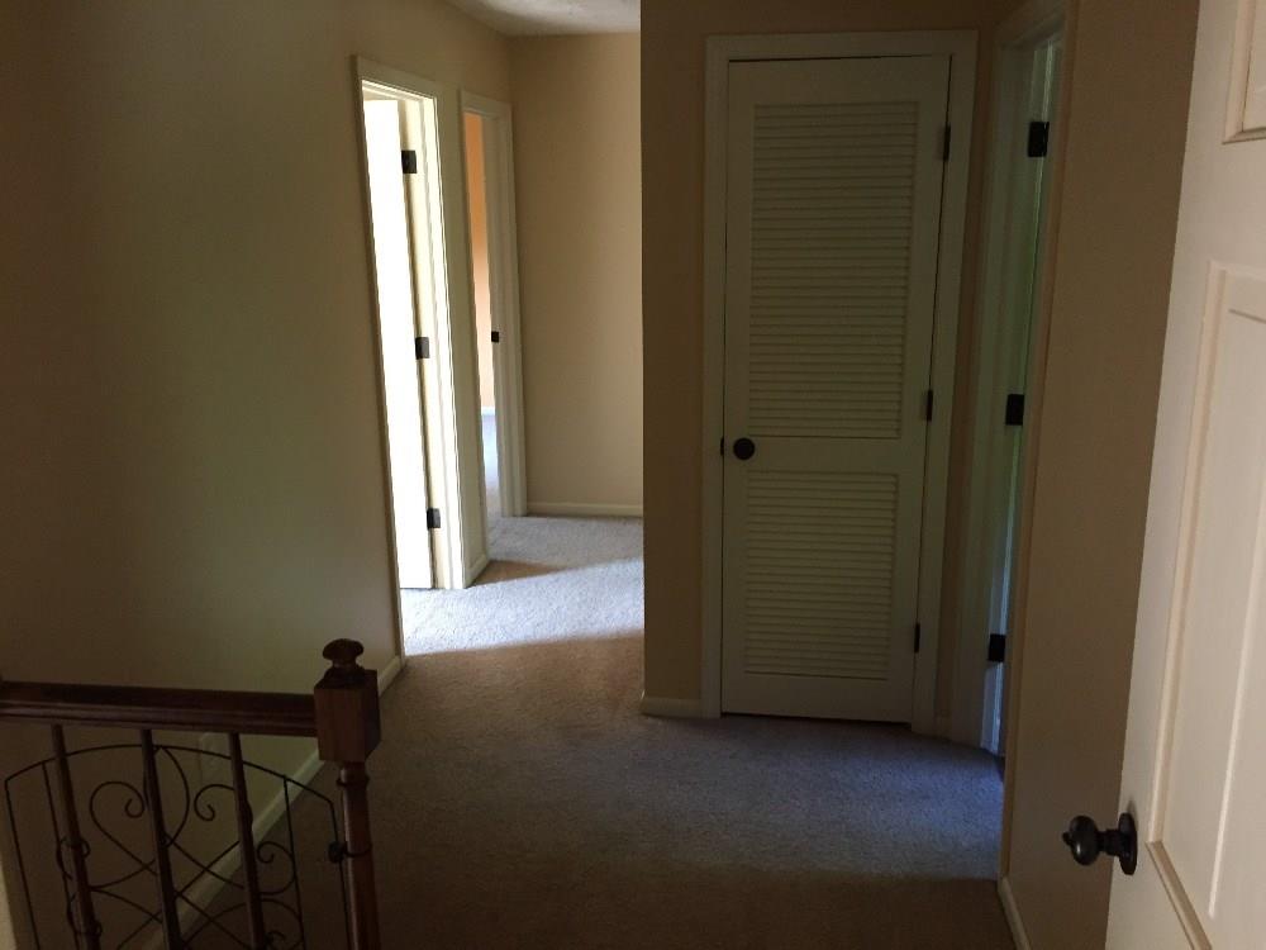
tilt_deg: -15.6
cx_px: 633
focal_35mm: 29
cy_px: 475
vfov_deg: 48.2
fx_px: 1061
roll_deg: -0.2
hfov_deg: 61.7
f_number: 2.2
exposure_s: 1/30
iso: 200
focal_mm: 4.15
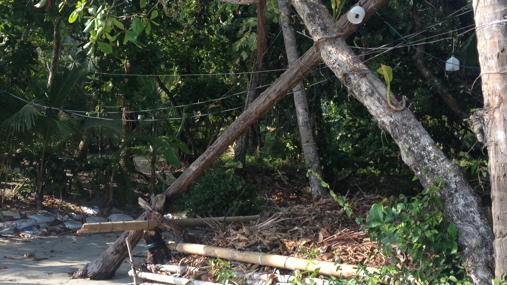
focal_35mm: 47
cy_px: 138
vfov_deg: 25.4
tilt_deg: -5.0
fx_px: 632
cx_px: 258
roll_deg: -1.1
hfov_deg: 43.7
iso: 50
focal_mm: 4.28
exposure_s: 1/449
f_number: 2.4
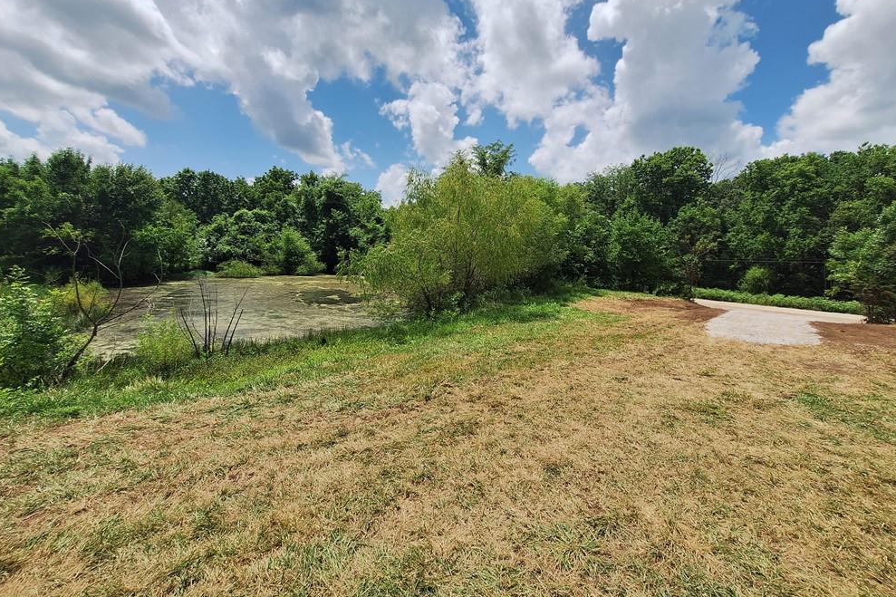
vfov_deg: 80.9
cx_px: 443
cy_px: 265
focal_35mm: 14
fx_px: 348
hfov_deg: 104.3
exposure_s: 1/2625
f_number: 2.2
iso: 40
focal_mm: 1.74
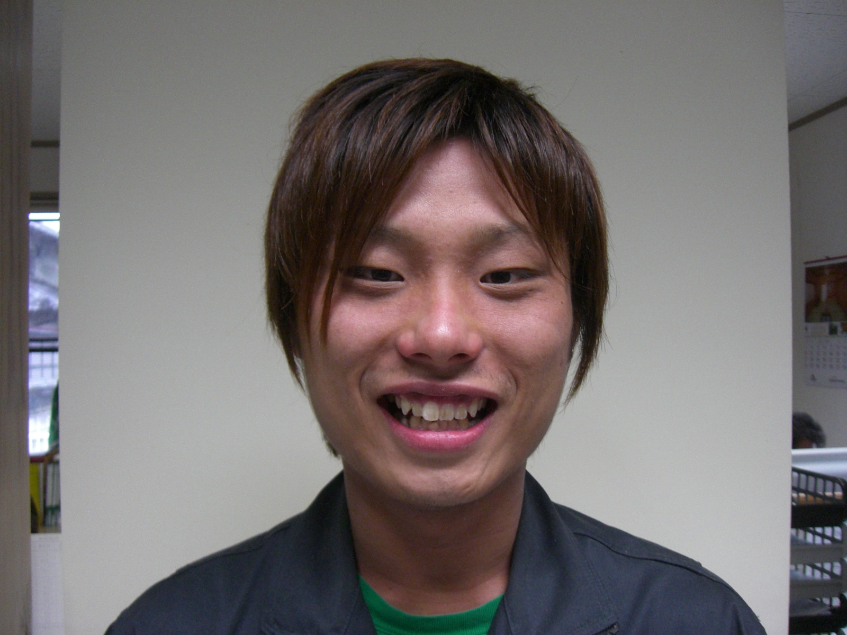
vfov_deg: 37.7
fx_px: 930
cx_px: 424
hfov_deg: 49.0
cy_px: 318
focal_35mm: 38
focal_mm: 6.2
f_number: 2.7
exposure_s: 1/60
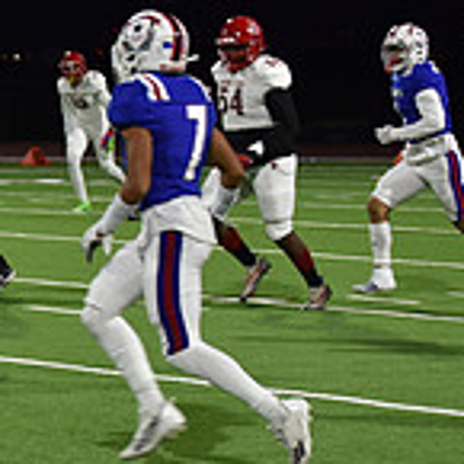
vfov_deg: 6.6
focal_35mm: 266
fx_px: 4034
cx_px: -403
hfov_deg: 6.4
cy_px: 309
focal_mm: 78
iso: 1400
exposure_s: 1/500
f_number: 2.8
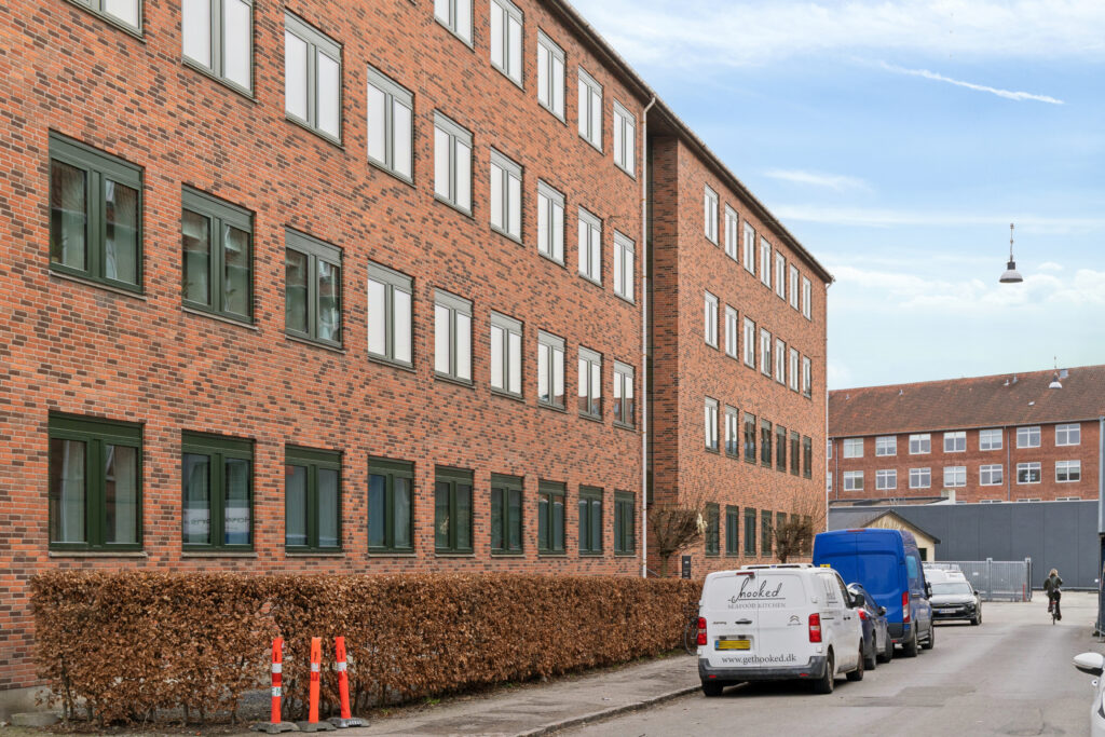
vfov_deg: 25.1
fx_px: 1658
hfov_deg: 36.9
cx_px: 552
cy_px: 368
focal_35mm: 54
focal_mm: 36
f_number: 8
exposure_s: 1/100
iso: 250
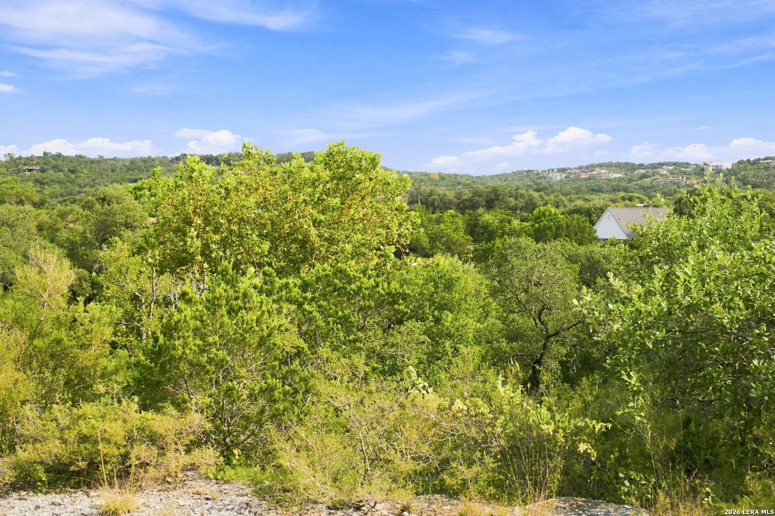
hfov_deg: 41.1
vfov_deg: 28.1
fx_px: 1033
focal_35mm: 48
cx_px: 388
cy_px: 258
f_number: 11
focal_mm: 48
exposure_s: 1/800
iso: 800
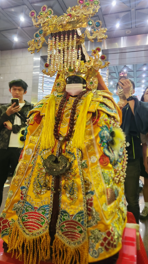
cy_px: 131
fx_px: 181
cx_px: 81
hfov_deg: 44.3
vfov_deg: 71.9
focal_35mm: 26
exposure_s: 1/60
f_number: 1.8
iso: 640
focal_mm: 5.4
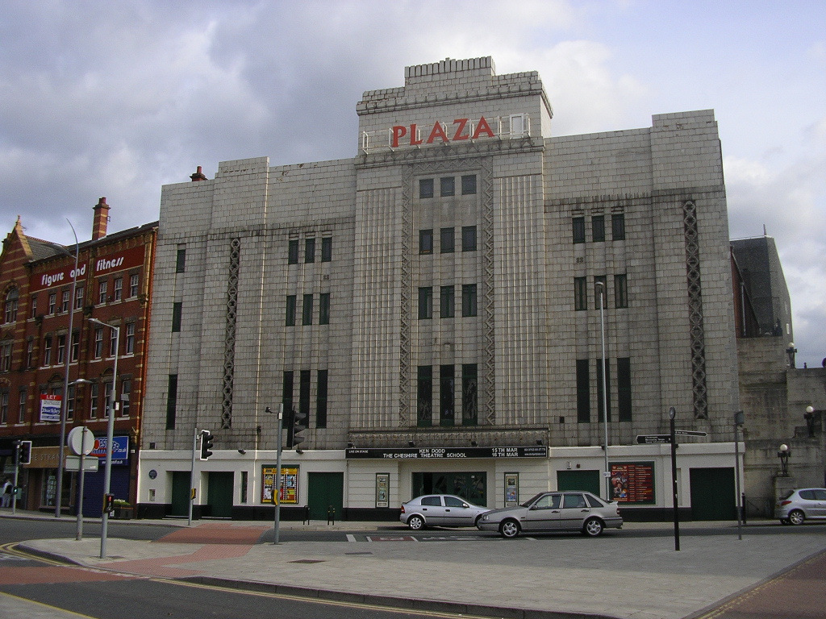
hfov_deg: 49.0
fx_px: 907
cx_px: 413
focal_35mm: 38
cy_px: 310
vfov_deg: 37.7
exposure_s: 1/500
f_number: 4.1
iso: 50
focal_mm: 5.8
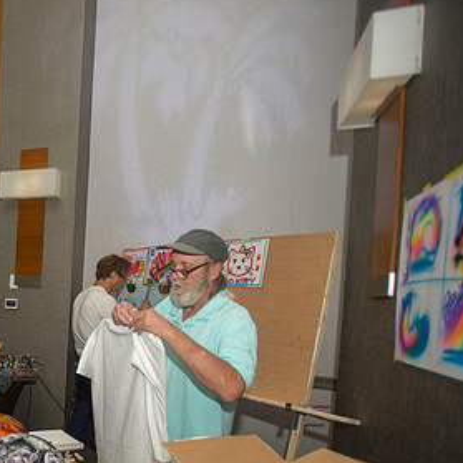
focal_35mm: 30
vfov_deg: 53.0
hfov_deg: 46.3
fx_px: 454
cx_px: 12
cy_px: 309
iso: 640
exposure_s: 1/400
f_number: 2.8
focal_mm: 17
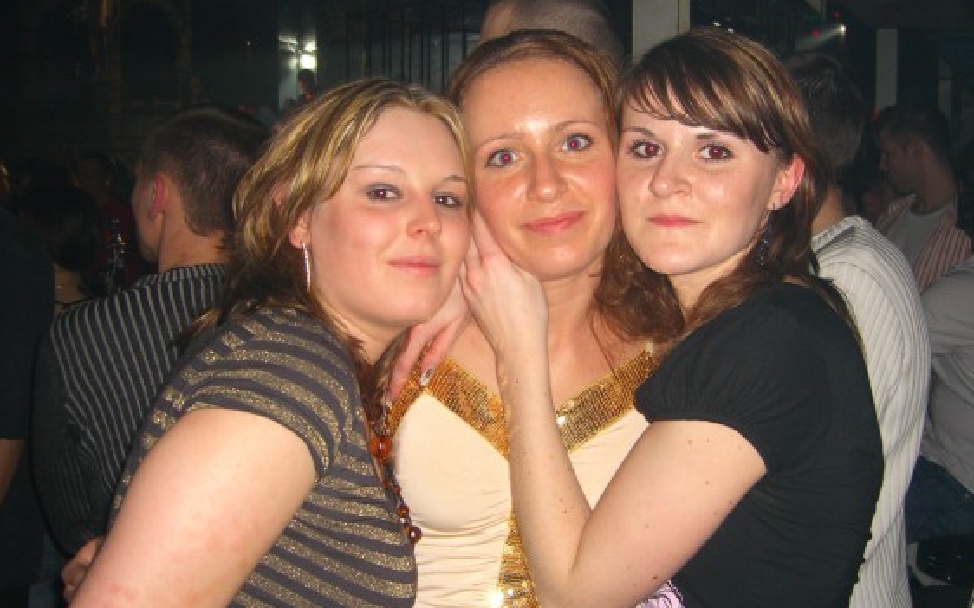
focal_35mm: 43
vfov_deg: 29.8
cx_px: 515
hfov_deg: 46.2
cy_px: 301
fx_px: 1141
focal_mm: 7.9
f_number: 2.8
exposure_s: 1/60
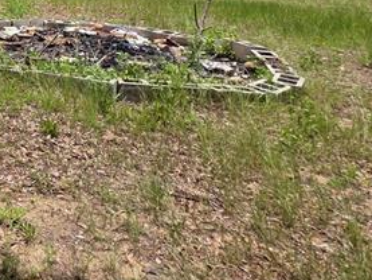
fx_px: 516
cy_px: -51
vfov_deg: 27.0
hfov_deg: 27.5
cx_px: -184
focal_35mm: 48
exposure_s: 1/2027
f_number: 1.9
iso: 40
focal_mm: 2.2
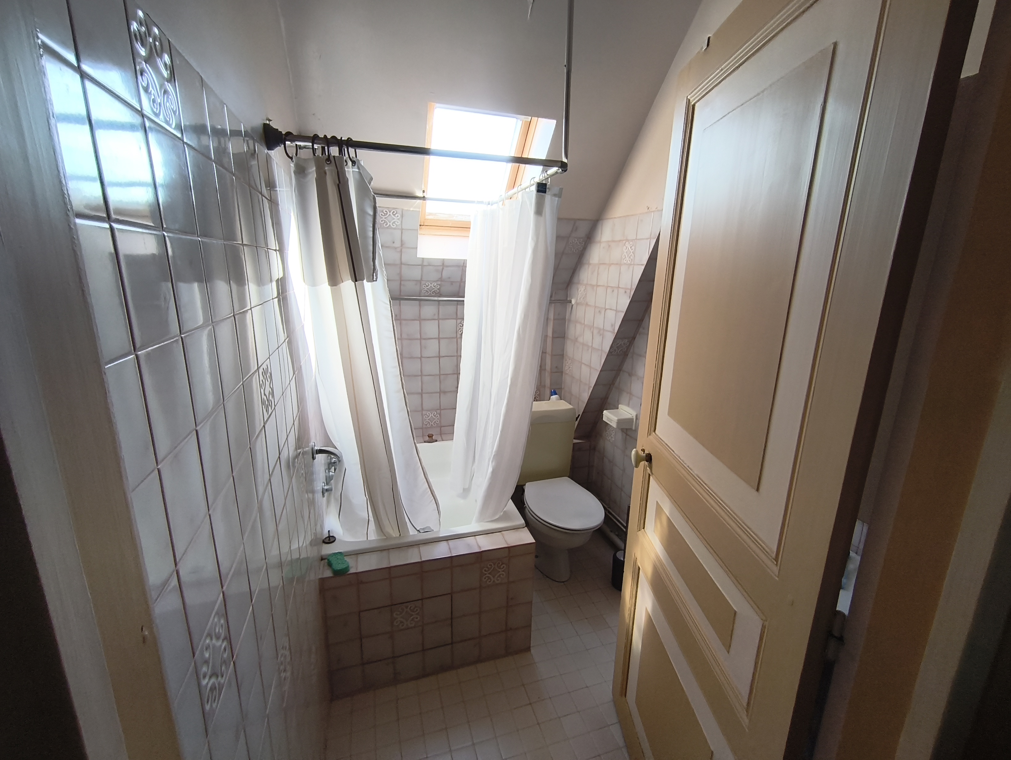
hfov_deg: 98.1
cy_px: 380
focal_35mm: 15
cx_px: 506
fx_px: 438
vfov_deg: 81.8
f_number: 2.2
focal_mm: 1.65
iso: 50
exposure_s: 1/146
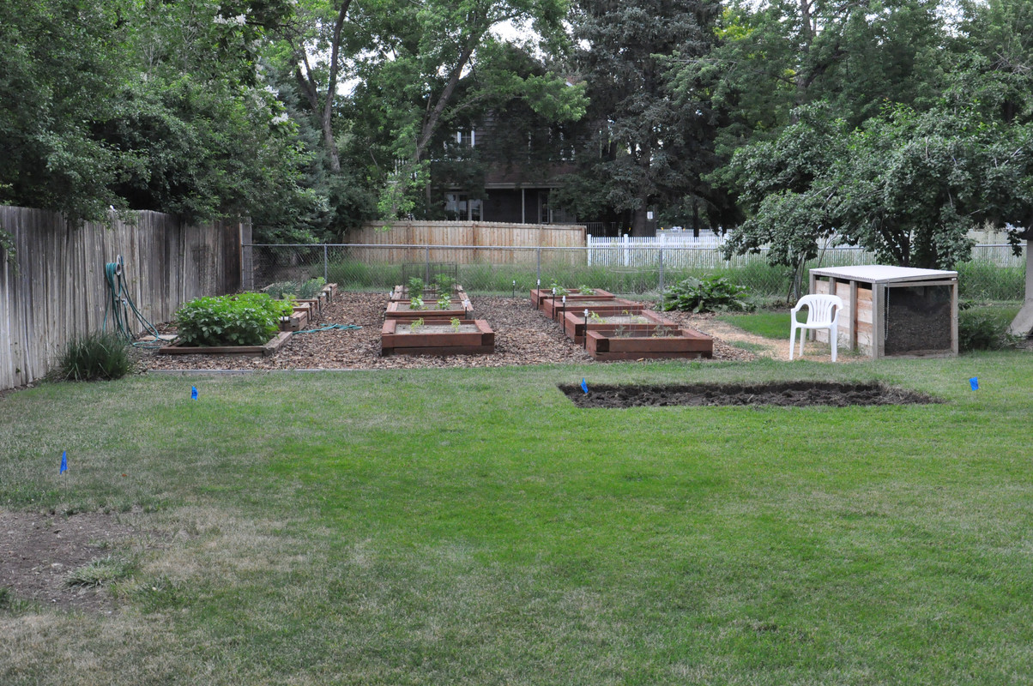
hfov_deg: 38.9
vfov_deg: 26.4
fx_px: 1462
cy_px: 343
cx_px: 516
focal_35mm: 51
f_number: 9
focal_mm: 34
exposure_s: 1/320
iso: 3200
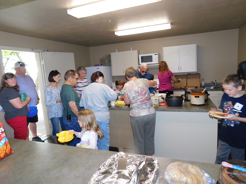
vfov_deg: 58.9
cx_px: 123
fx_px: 163
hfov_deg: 73.9
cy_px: 92
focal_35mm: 23
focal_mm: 4
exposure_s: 1/30
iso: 200
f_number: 3
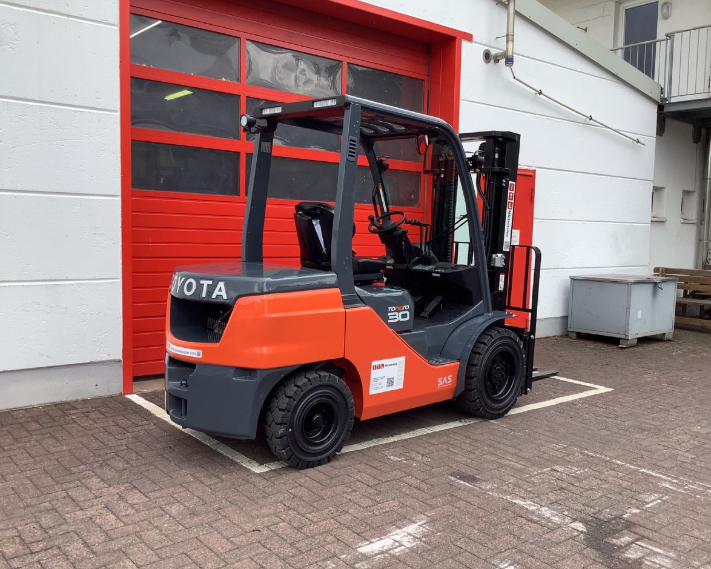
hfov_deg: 54.2
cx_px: 375
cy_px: 287
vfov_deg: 44.5
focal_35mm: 33
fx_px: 694
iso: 25
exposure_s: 1/350
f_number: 2.4
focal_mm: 3.3
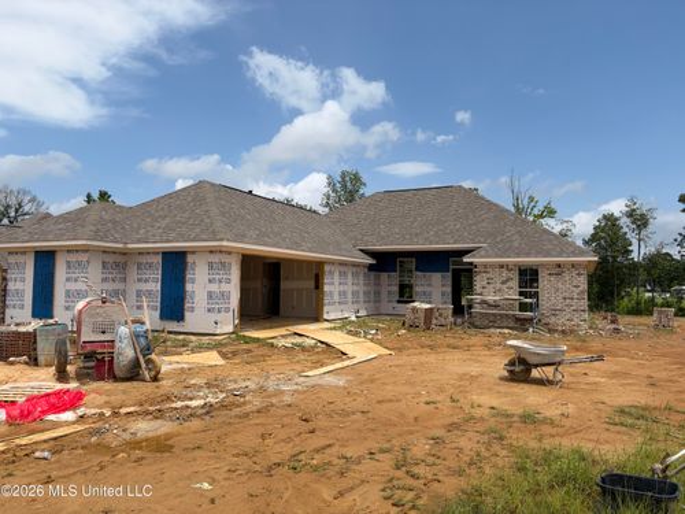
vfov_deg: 53.1
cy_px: 257
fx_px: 515
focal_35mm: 26
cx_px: 342
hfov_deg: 67.3
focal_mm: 5.96
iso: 50
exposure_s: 1/5348
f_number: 1.6
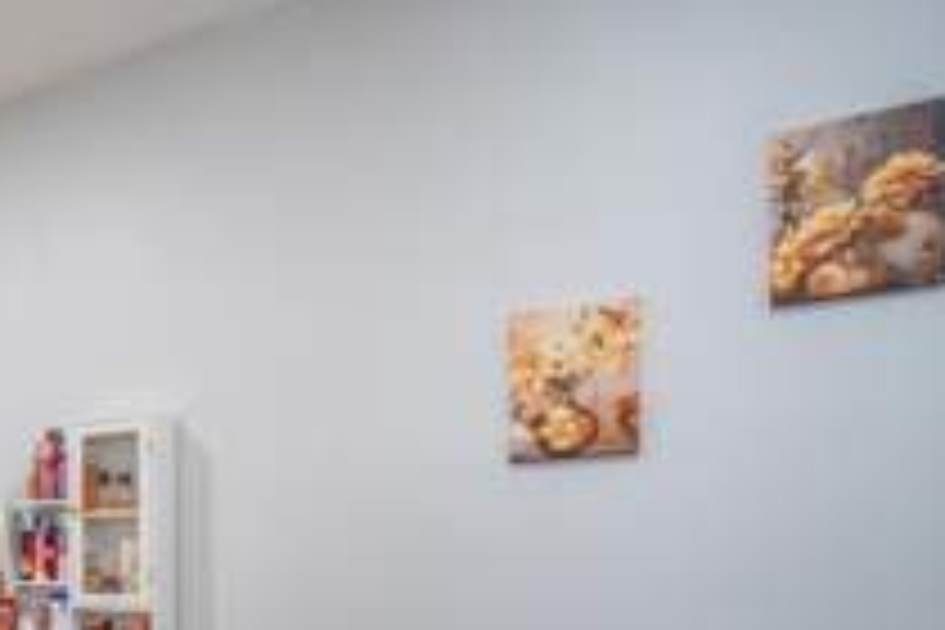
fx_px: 840
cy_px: 569
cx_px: -122
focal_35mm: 32
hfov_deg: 43.5
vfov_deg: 38.3
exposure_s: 1/400
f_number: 9
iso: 250
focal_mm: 14
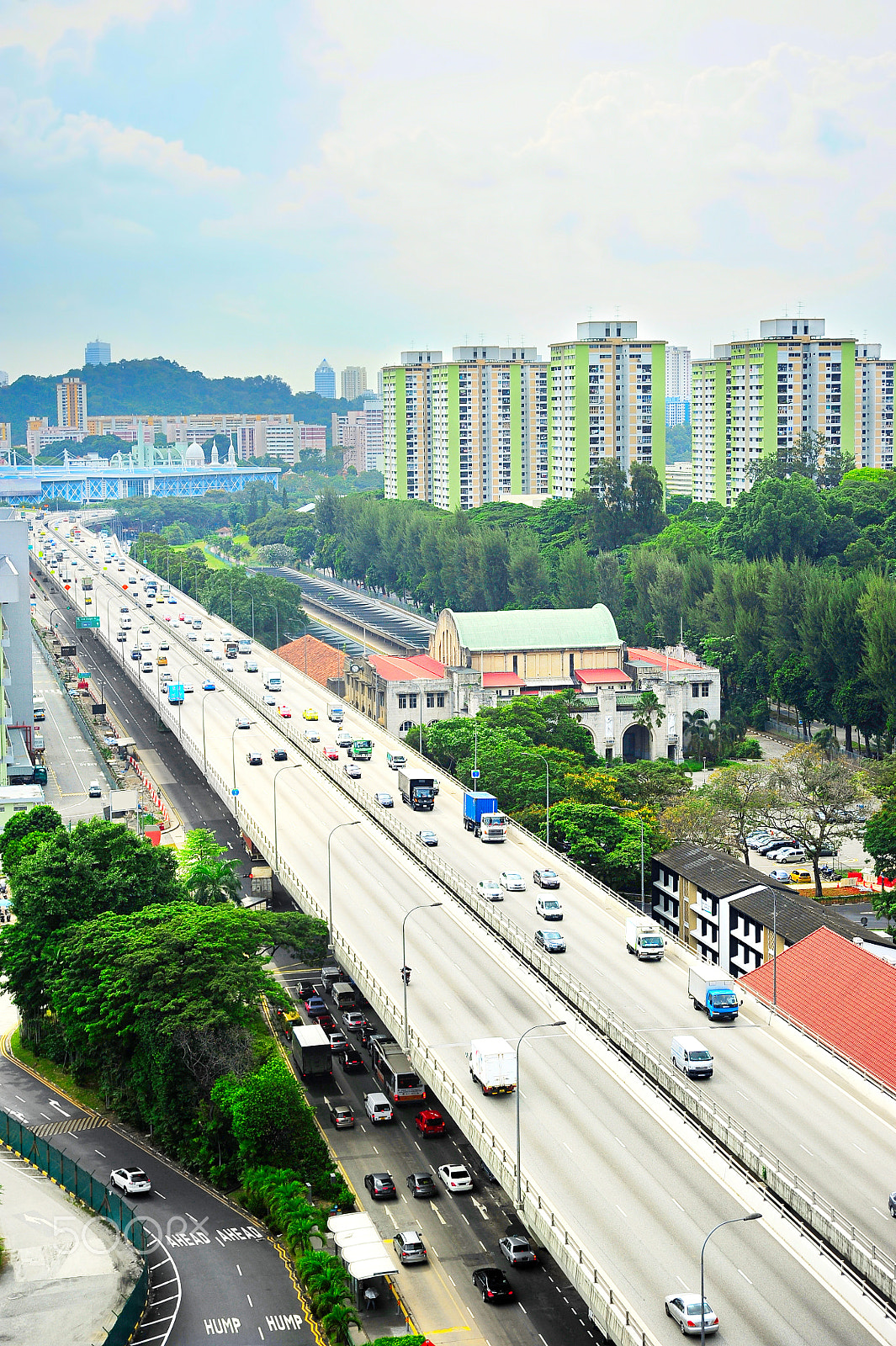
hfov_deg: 20.6
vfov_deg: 30.5
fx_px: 2466
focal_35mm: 66
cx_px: 448
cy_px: 673
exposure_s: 1/400
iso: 200
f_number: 8
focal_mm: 66
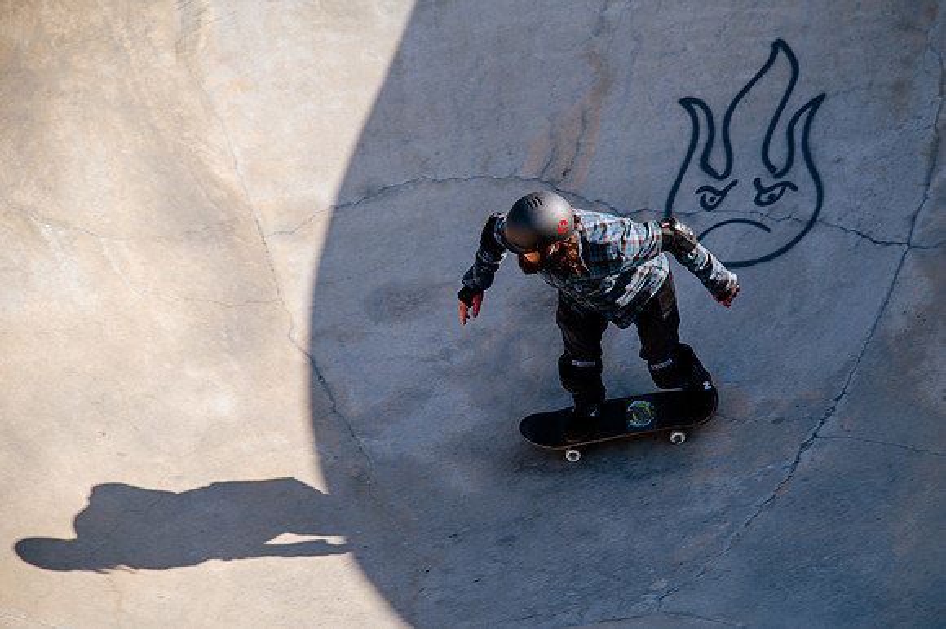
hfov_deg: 18.9
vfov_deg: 12.7
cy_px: 327
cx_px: 537
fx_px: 2835
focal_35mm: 108
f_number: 5
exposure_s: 1/500
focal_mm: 95
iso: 200
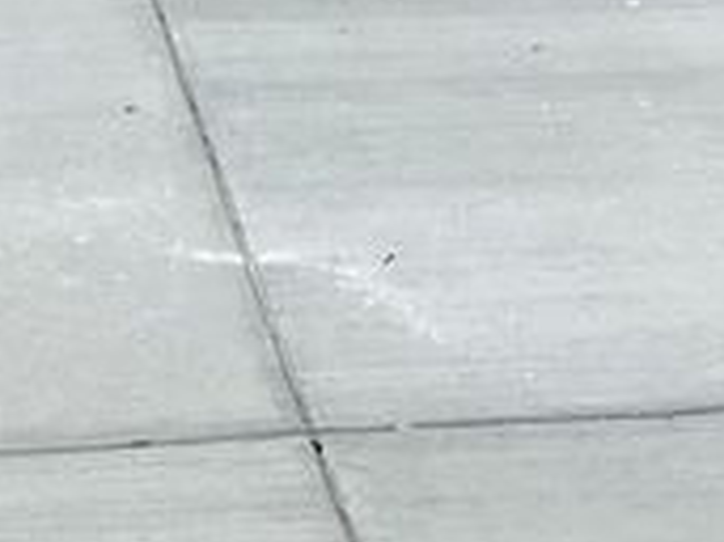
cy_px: -1050
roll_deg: +0.3
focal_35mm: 156
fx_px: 3260
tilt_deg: +5.3
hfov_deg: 12.5
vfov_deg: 8.2
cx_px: -72
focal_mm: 5.7
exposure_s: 1/8696
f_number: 1.5
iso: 50
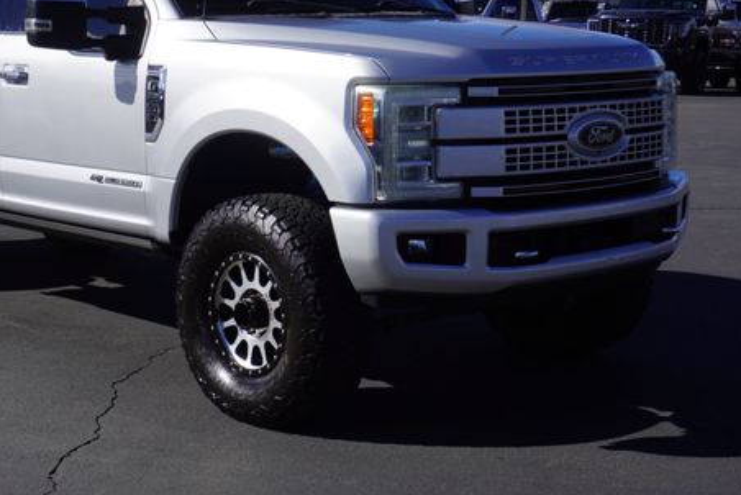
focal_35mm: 68
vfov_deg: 20.0
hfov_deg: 29.3
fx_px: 1401
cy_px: 167
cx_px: 223
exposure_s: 1/250
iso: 100
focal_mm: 32
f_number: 11
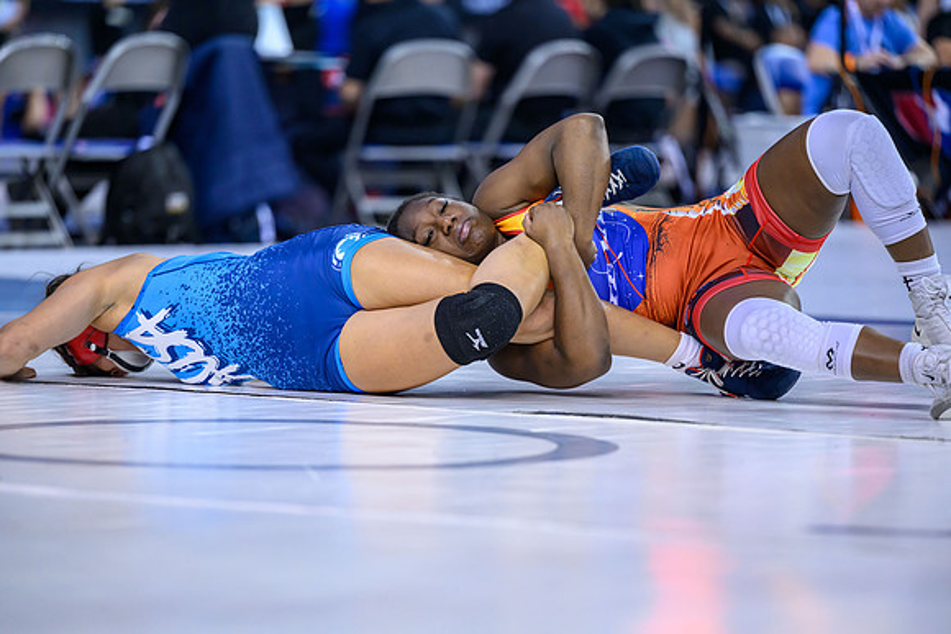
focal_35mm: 185
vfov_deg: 7.4
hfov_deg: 11.1
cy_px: 317
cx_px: 476
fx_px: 4888
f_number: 2.8
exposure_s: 1/800
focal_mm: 185
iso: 3200
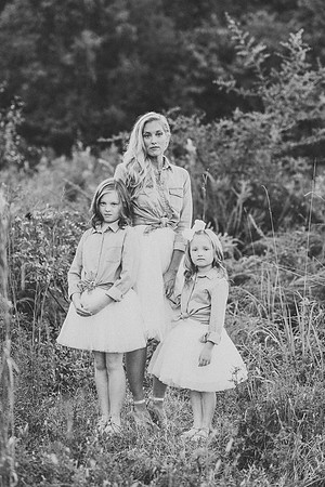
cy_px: 244
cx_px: 162
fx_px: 1151
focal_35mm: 85
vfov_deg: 23.9
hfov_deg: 16.1
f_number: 2.2
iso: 125
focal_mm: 85
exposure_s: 1/200
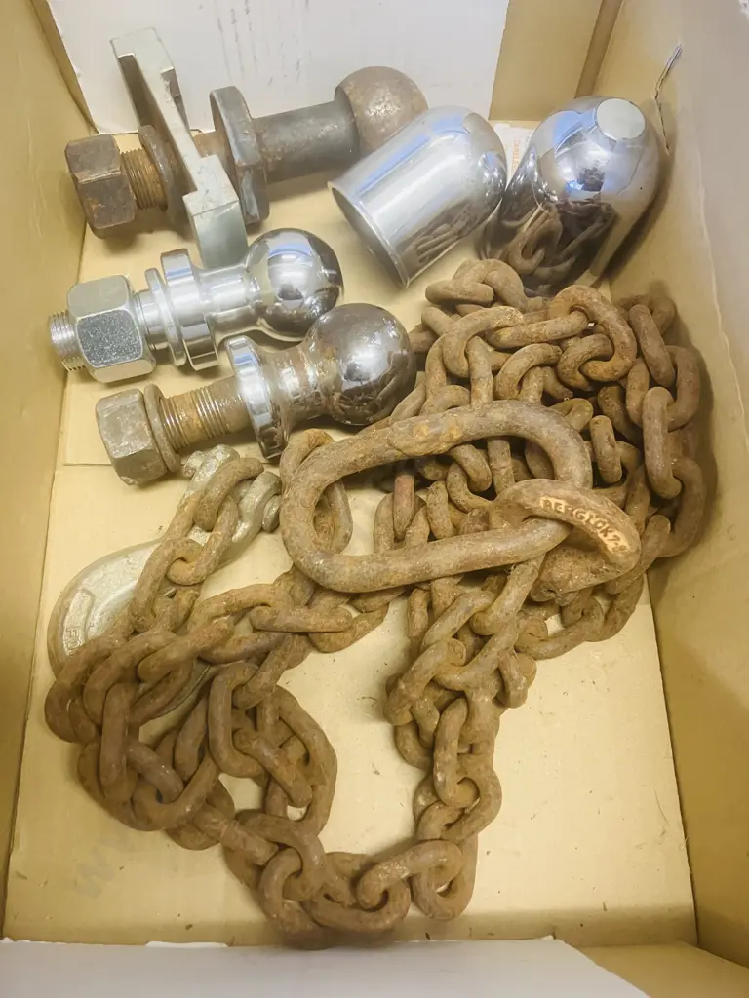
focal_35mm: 28
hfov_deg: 49.7
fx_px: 808
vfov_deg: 63.4
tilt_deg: -68.8
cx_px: 374
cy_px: 499
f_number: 1.8
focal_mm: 3.99
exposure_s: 1/50
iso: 320
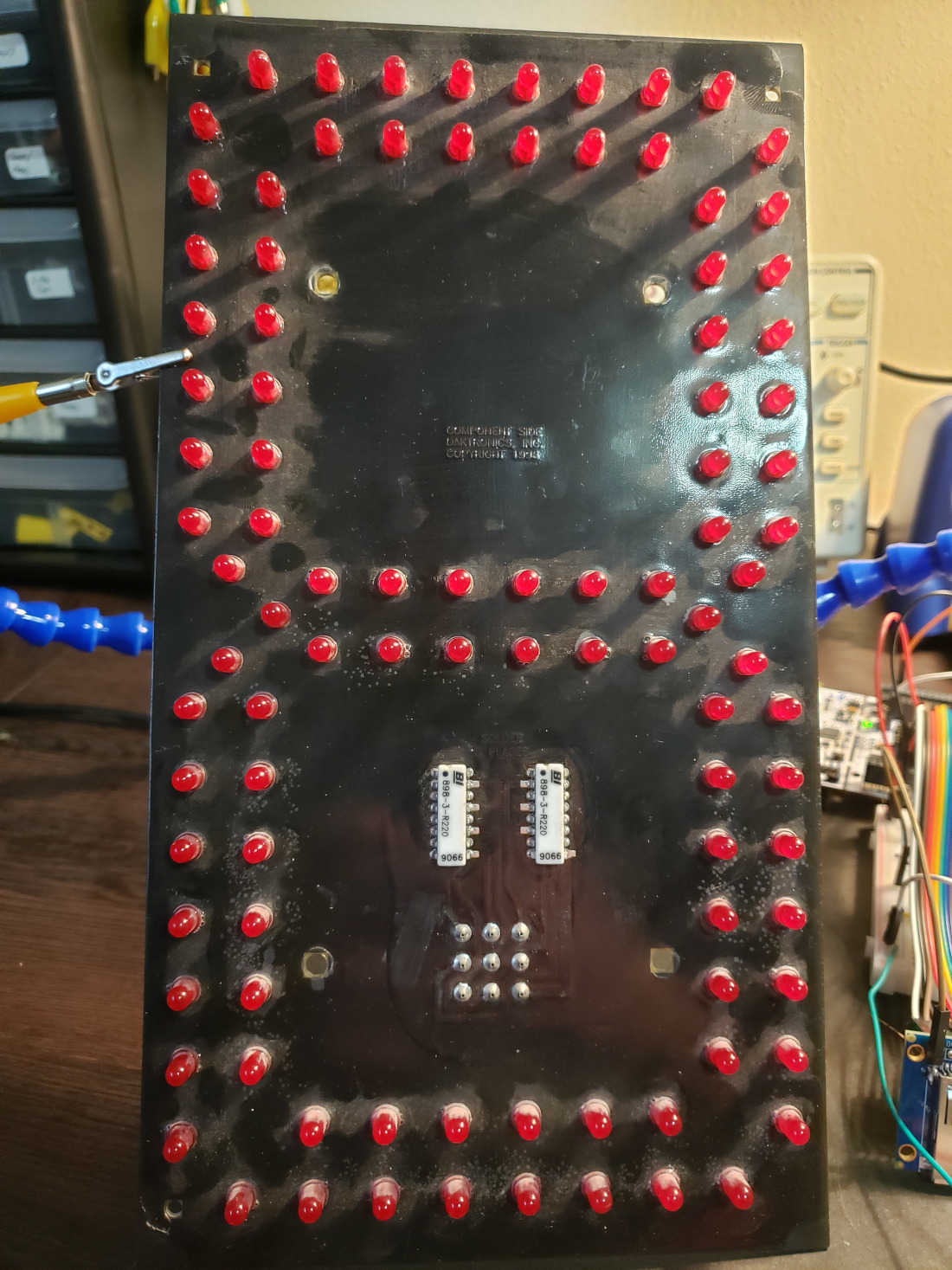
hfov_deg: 53.1
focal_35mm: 26
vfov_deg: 67.3
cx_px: 476
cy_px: 635
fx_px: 954
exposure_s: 1/60
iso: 320
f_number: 1.5
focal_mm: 4.3
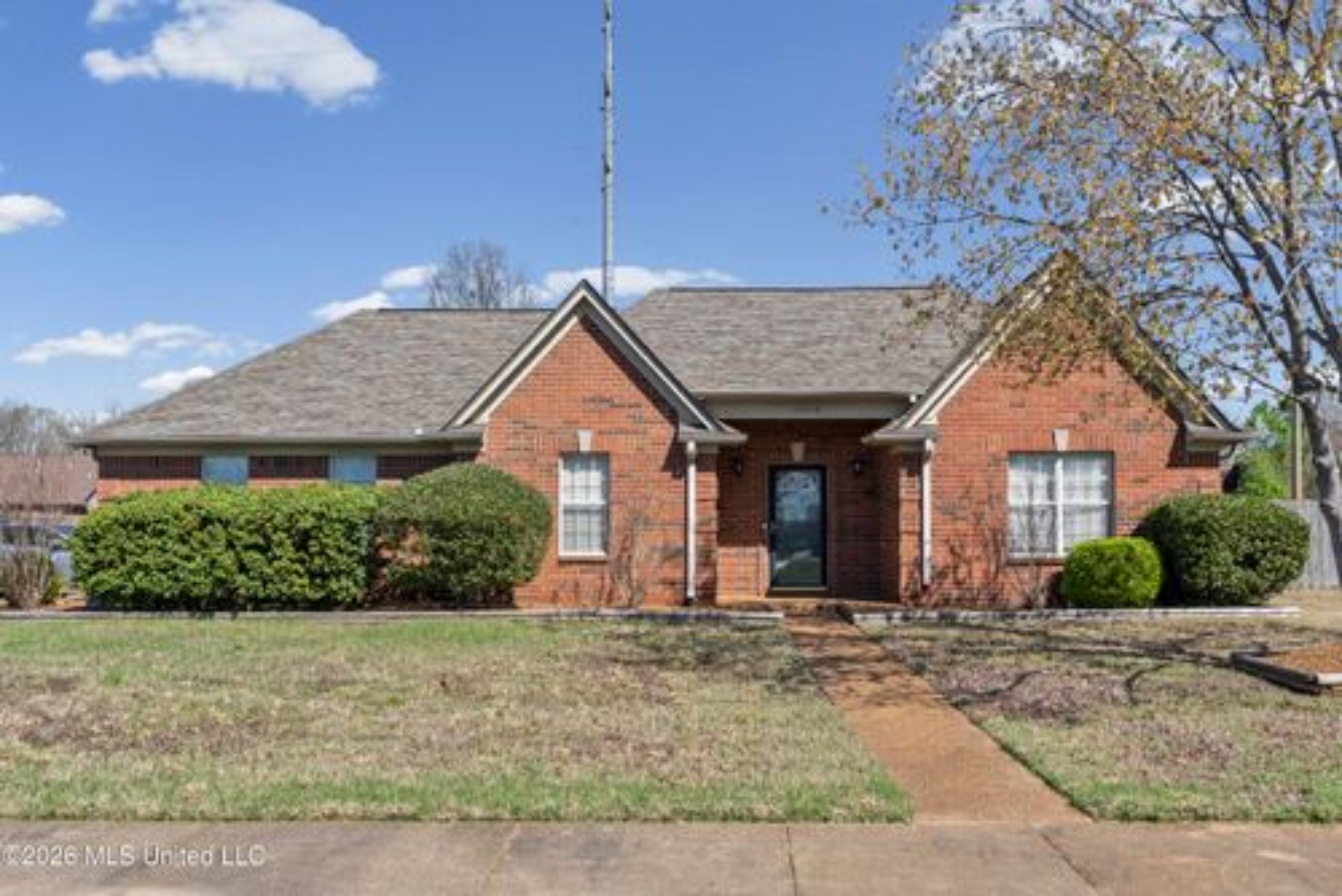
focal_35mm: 32
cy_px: 448
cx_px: 671
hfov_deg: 58.7
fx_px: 1194
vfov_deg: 41.2
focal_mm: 32
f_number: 9
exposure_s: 1/640
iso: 800
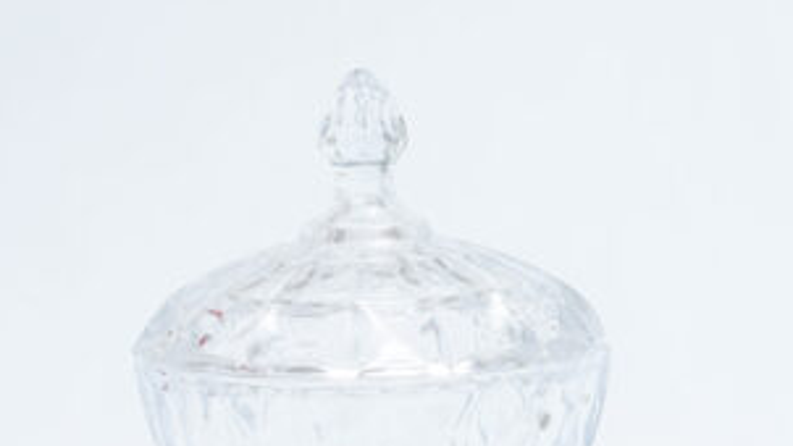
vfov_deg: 12.8
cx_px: 373
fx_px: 1977
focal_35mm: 94
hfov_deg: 22.7
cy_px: 329
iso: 2500
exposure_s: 1/125
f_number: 10
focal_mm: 42
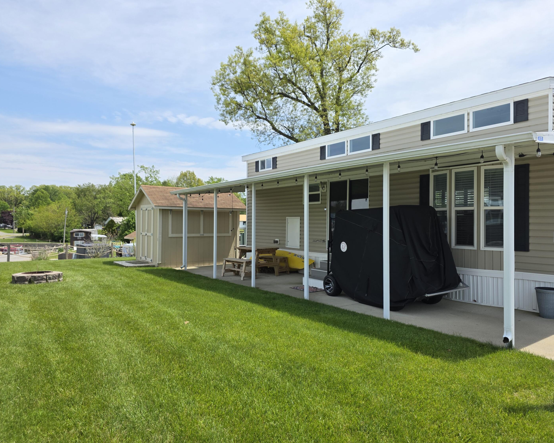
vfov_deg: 58.8
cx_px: 282
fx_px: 394
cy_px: 221
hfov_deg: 70.3
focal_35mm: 24
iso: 80
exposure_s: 1/5017
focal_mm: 6.3
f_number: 1.7
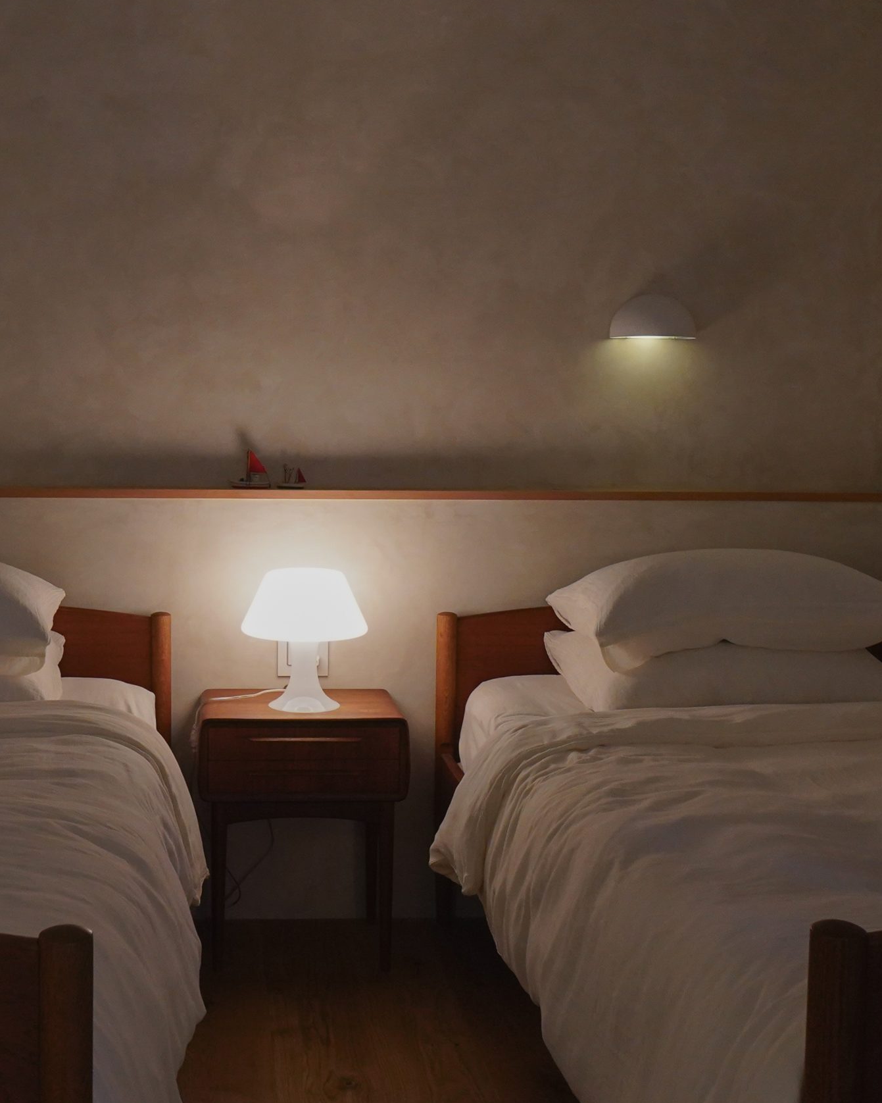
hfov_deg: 34.5
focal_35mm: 43
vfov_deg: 42.9
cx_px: 283
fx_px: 1403
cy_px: 546
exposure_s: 1/40
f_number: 8
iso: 2500
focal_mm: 20
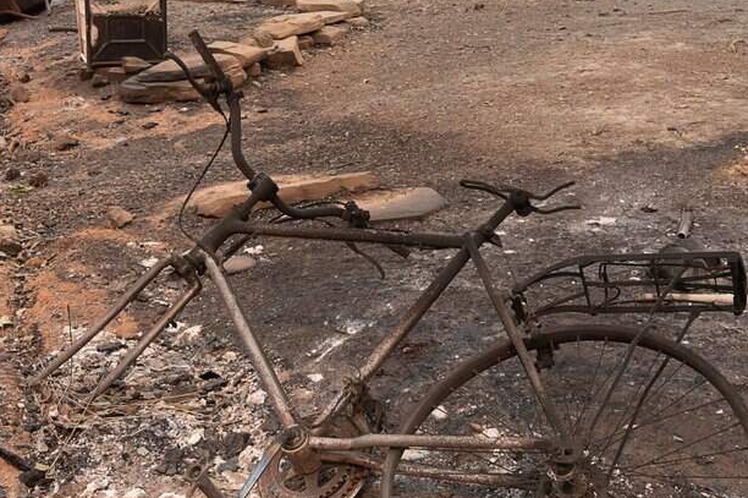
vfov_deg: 26.4
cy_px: 208
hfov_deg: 38.9
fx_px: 1059
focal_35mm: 51
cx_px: 390
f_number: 13
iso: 400
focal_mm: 26
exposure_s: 1/160
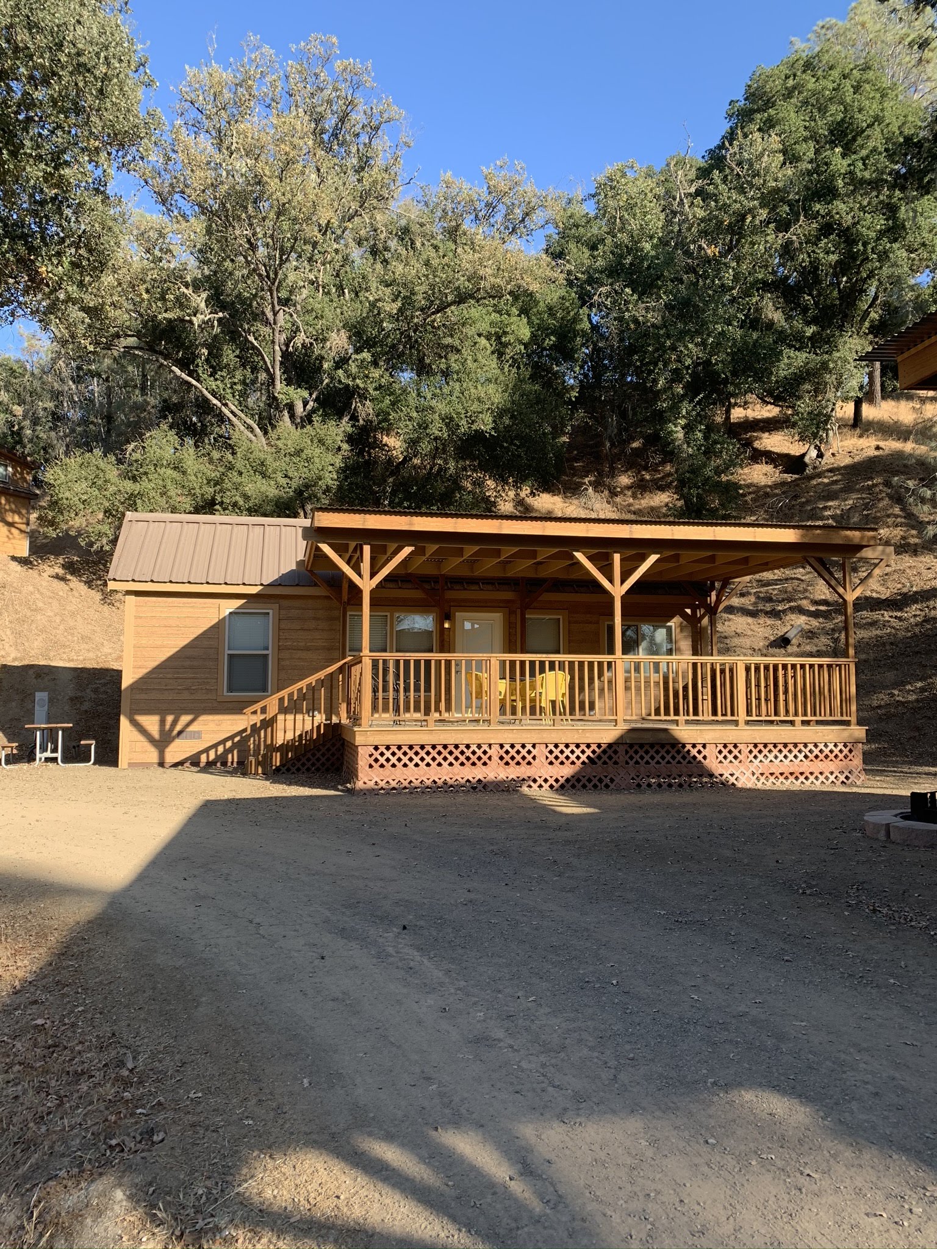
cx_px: 468
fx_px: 938
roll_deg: -0.4
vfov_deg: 67.3
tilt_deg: +5.4
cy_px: 624
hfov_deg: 53.1
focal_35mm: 26
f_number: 1.8
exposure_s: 1/555
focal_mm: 4.25
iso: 25
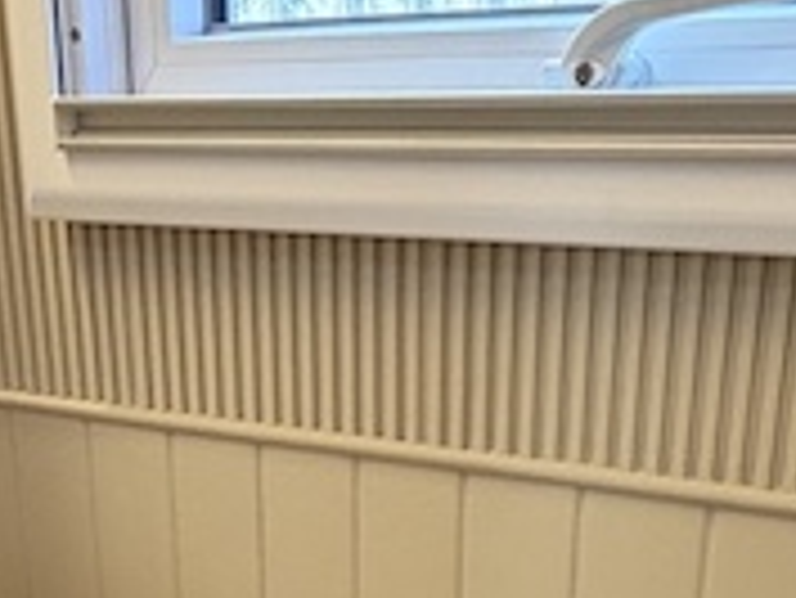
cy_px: 1057
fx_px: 1634
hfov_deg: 27.3
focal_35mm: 71
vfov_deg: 17.2
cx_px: 319
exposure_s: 1/50
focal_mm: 2.22
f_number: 2.2
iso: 250
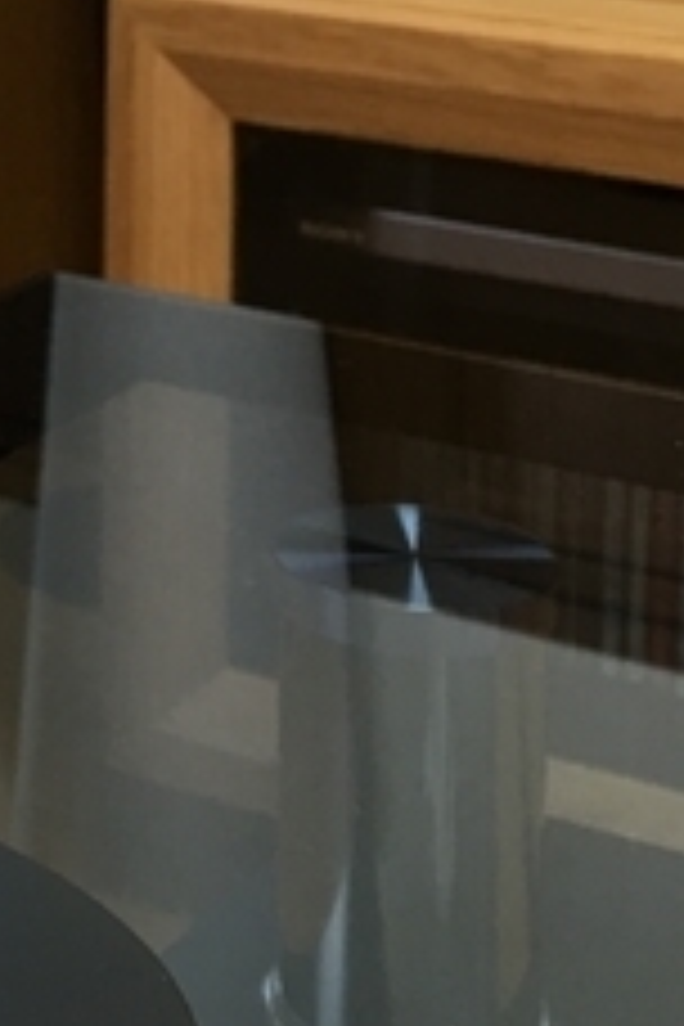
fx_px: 3021
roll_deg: +0.4
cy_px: -194
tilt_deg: -6.4
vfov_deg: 18.3
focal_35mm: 106
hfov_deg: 12.3
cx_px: -351
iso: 32
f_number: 2.2
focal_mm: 4.15
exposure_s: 1/15
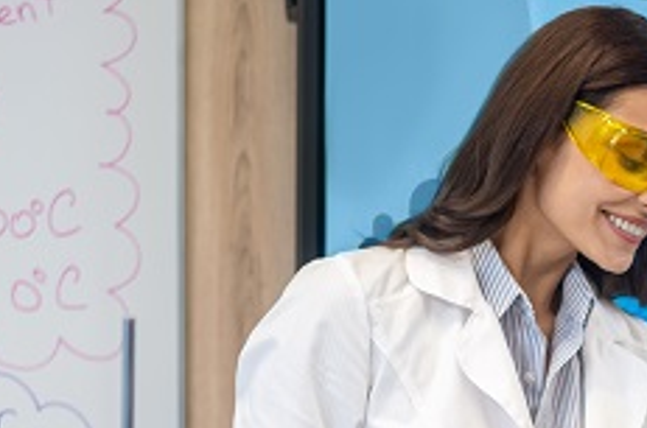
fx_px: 5291
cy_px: 638
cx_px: 947
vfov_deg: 4.6
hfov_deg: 6.9
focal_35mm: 295
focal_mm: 85
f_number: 2.2
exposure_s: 1/200
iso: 250
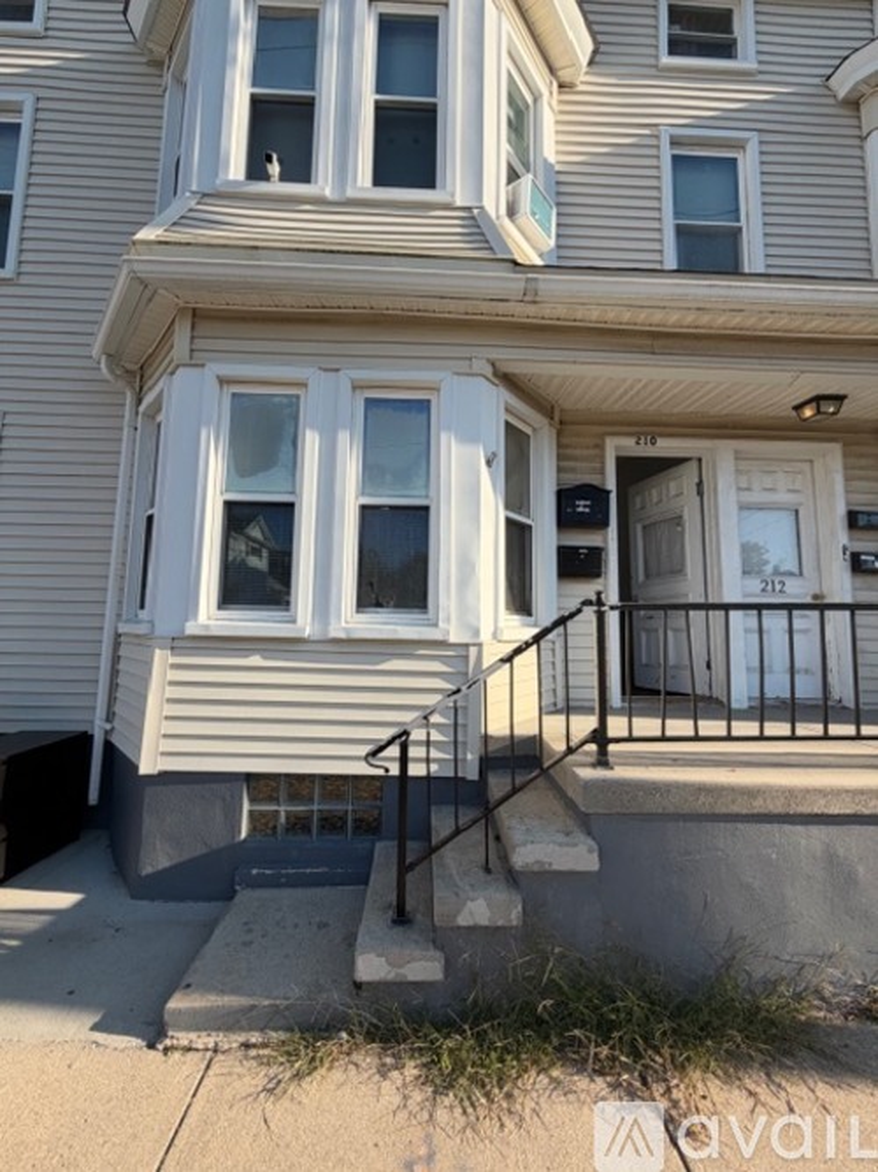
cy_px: 586
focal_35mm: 14
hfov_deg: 85.7
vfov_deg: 102.1
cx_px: 439
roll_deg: -0.8
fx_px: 474
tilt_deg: +8.7
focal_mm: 2.22
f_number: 2.2
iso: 40
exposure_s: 1/751
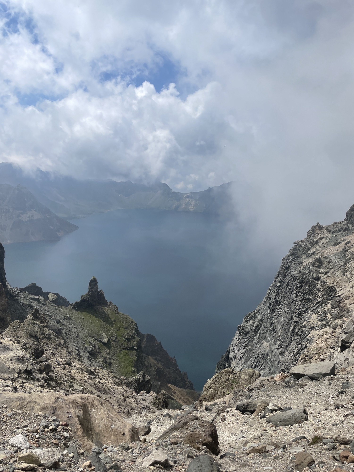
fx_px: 355
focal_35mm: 26
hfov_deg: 53.1
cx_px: 177
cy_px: 236
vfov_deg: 67.3
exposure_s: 1/7299
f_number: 1.6
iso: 32
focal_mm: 4.2
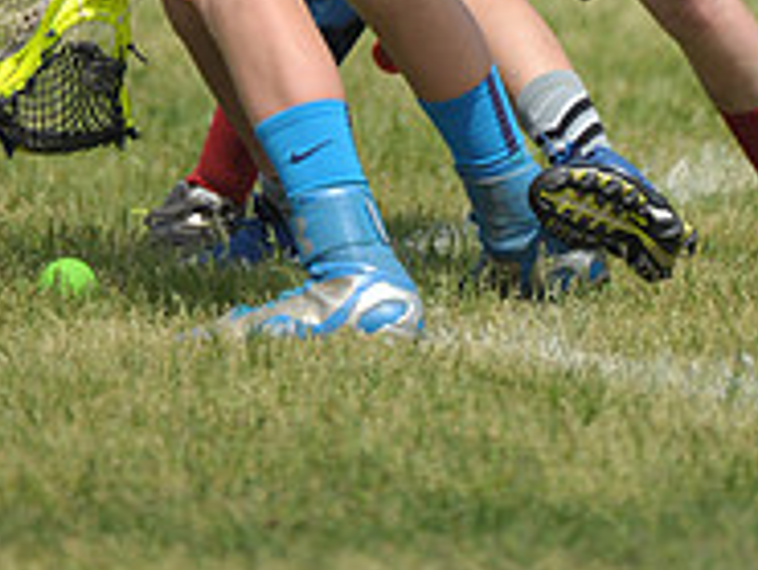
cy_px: -549
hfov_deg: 1.6
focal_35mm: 1206
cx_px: 332
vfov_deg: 1.2
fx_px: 26425
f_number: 4
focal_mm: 400
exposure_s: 1/4000
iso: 640
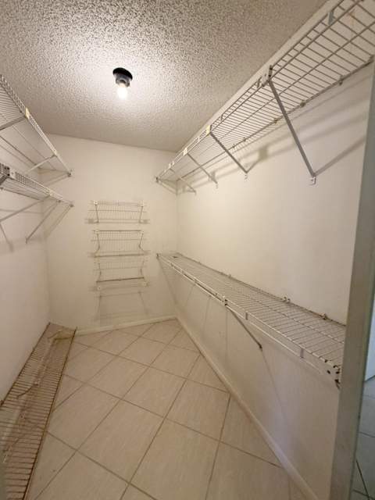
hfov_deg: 85.7
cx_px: 188
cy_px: 250
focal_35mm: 14
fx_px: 202
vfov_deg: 102.1
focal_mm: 2.22
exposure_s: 1/60
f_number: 2.2
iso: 200
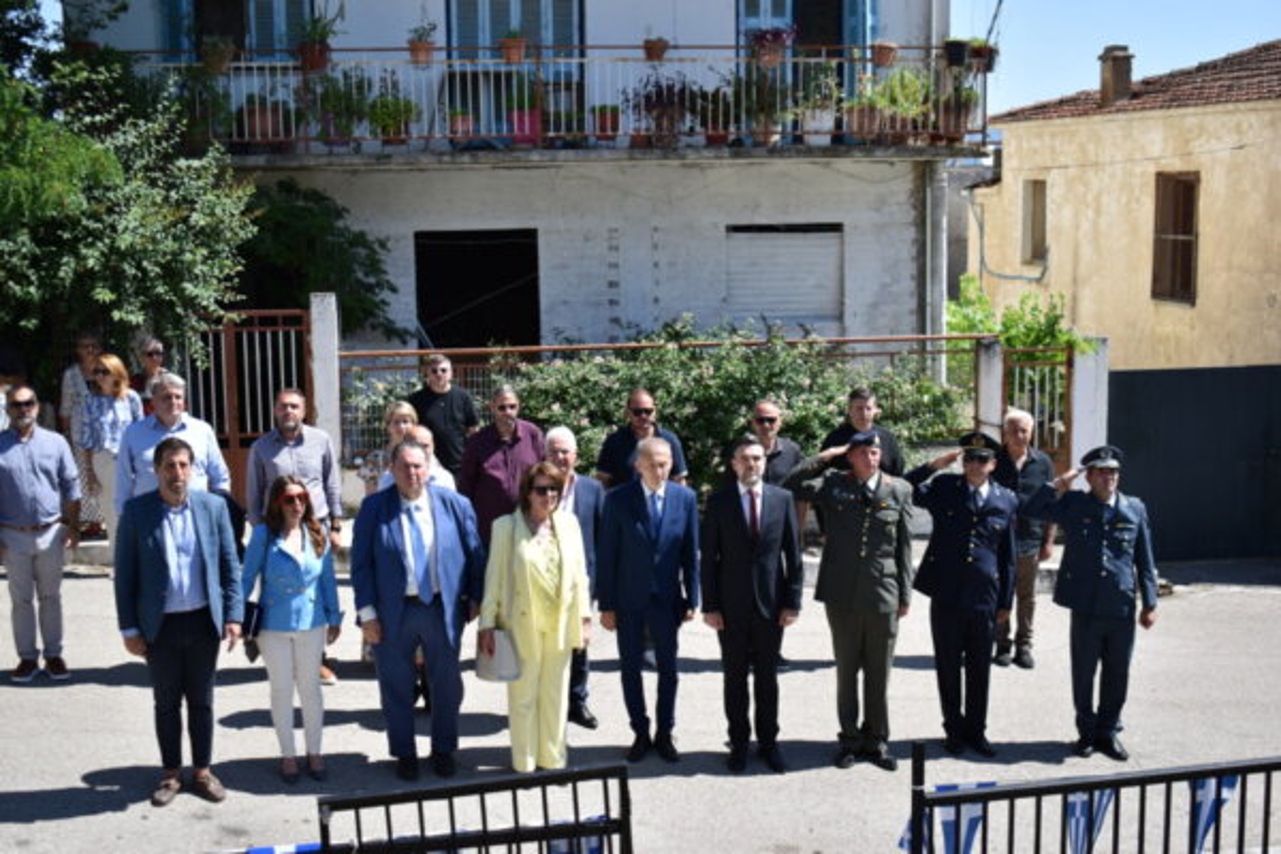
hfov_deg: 43.6
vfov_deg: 29.9
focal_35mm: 45
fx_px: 1601
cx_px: 640
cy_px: 427
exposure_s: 1/500
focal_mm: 30
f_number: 4.5
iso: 100
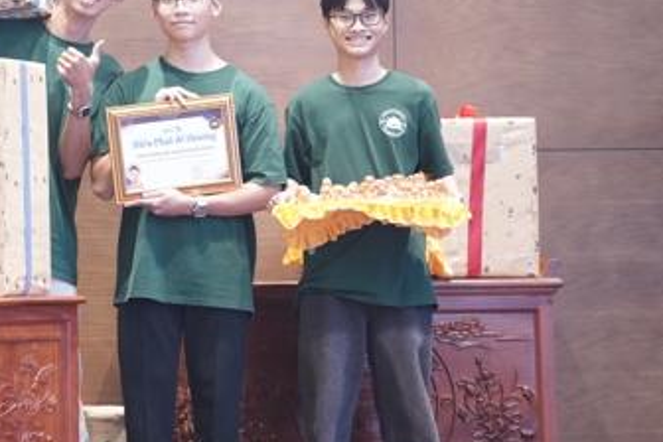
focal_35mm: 290
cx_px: 55
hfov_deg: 7.1
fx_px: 5340
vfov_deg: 4.7
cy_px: 133
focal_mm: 150
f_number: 2.8
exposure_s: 1/100
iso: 5000
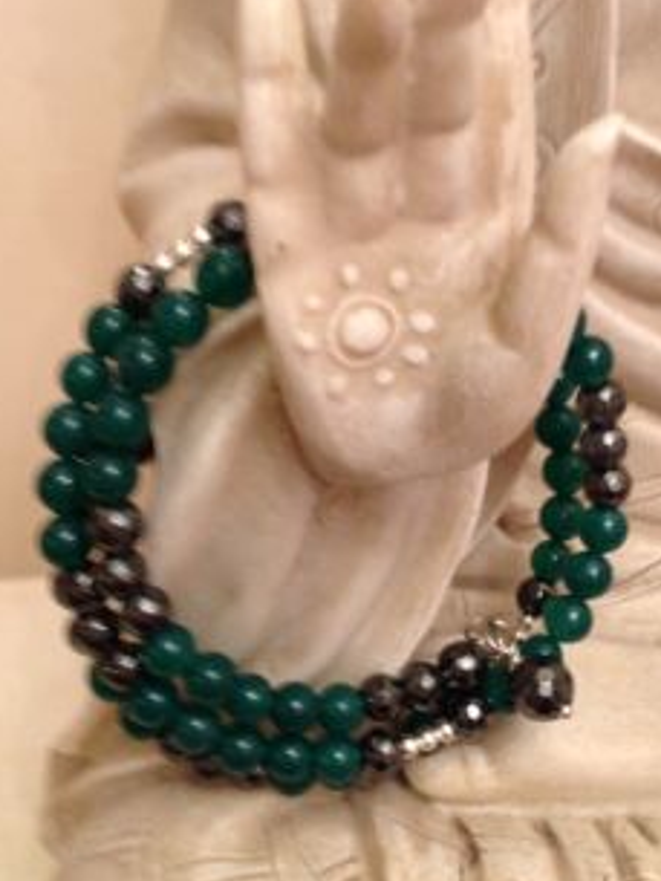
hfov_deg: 31.5
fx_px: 1170
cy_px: 520
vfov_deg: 41.1
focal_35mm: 46
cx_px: 367
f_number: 2.4
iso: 125
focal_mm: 4.28
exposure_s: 1/15
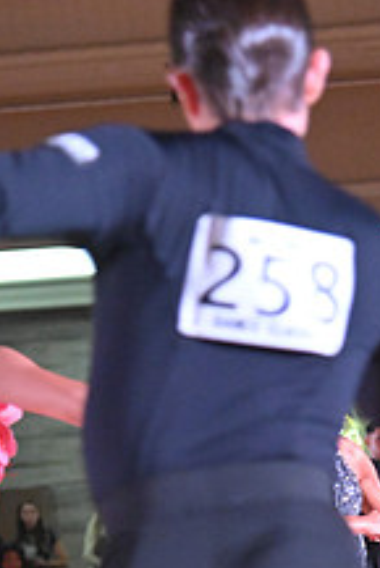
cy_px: 686
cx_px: 274
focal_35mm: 262
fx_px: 4141
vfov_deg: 7.8
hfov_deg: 5.3
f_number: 4
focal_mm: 98
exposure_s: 1/400
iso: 6400
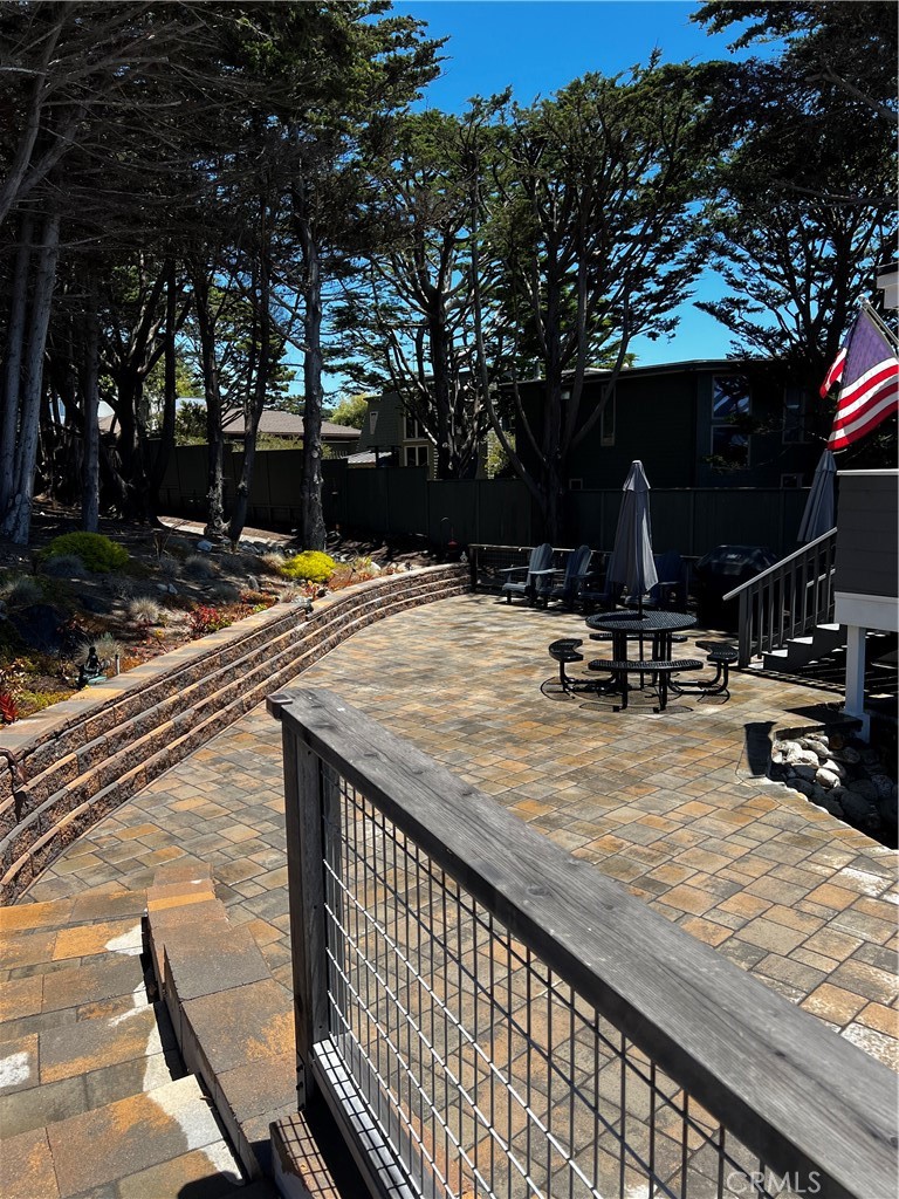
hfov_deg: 53.1
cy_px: 600
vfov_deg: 67.3
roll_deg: +0.9
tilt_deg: -7.2
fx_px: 900
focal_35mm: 26
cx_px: 450
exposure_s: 1/2008
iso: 50
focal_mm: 5.7
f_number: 1.5
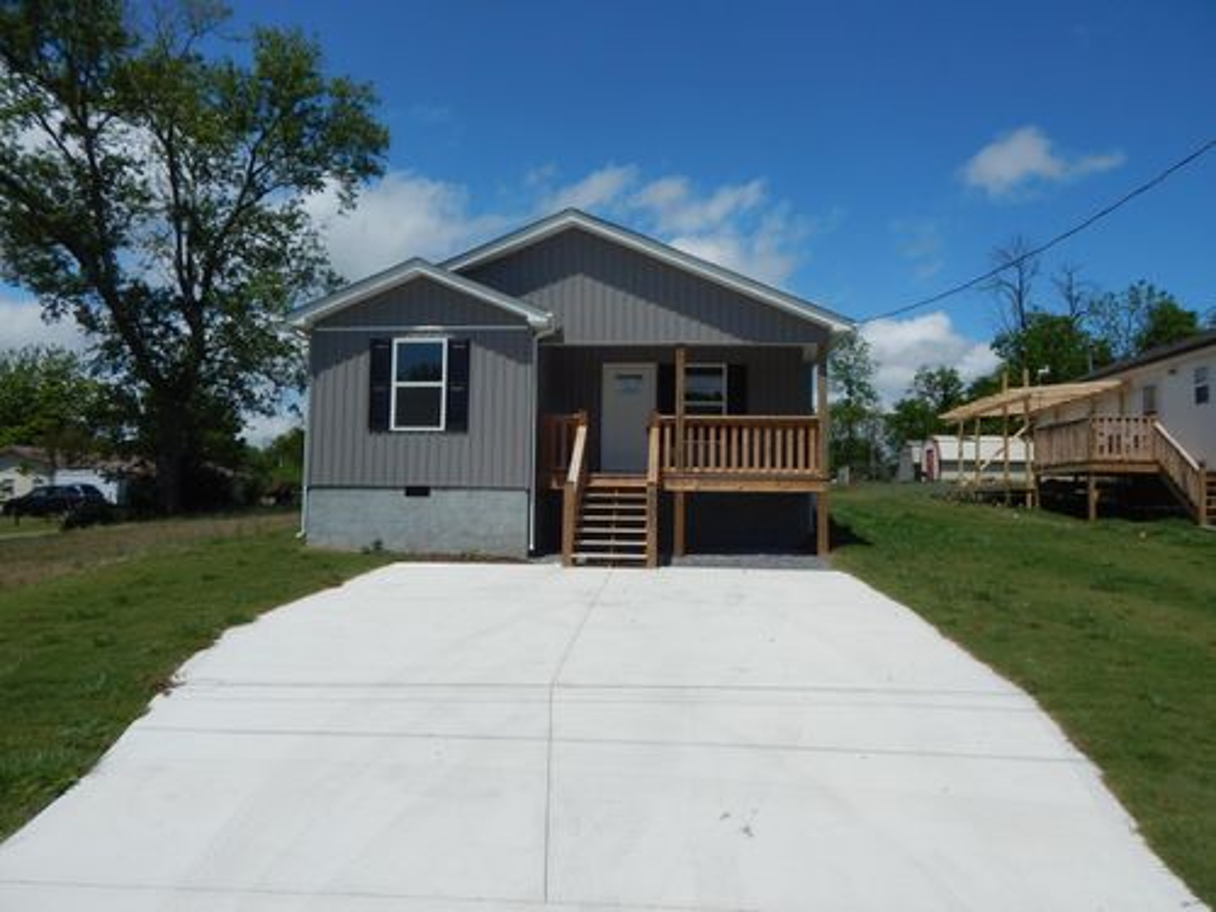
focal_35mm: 22
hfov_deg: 76.4
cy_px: 456
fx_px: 773
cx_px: 608
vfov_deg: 61.1
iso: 125
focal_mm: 4
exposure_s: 1/1250
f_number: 6
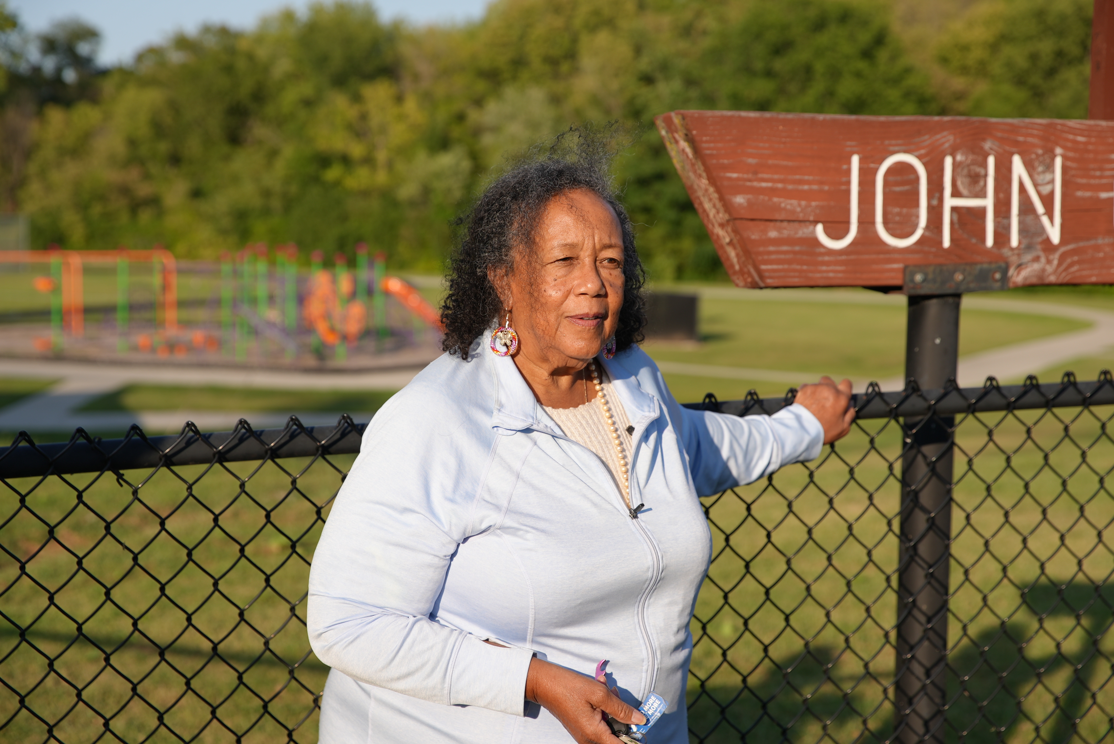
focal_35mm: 70
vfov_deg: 19.5
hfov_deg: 28.8
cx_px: 557
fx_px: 2167
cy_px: 372
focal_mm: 70
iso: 80
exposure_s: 1/640
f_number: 4.5
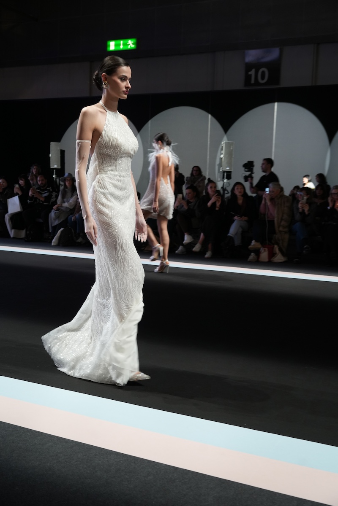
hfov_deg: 33.4
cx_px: 169
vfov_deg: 48.5
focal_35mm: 40
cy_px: 253
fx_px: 563
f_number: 5
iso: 1600
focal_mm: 40
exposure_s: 1/160
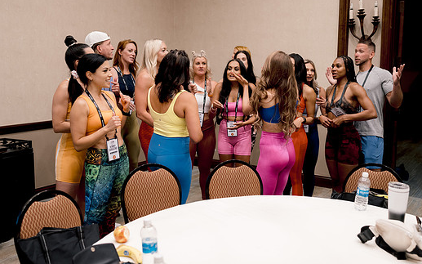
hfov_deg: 49.3
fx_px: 460
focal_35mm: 40
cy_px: 109
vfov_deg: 31.9
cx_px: 210
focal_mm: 35
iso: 800
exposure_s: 1/200
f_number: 2.8
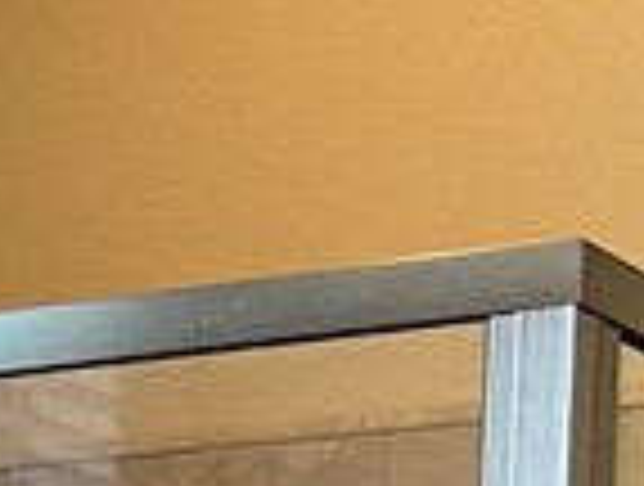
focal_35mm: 207
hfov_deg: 9.3
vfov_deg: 6.4
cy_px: 1652
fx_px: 3861
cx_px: -324
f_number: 1.8
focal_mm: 3
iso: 50
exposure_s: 1/60
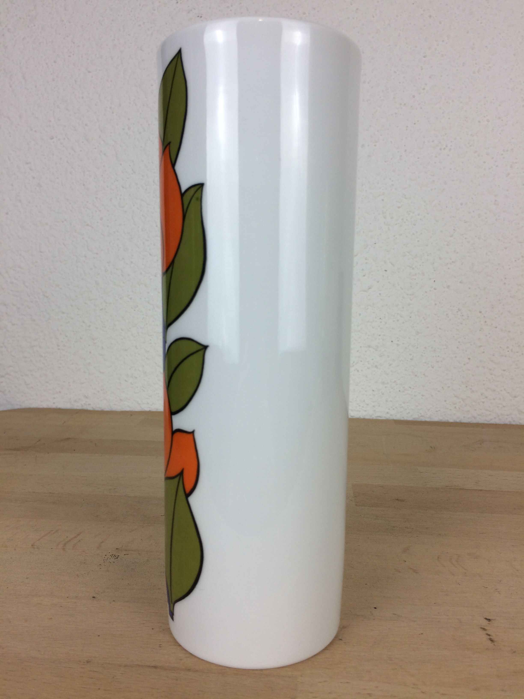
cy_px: 350
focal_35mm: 29
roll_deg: -0.2
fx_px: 585
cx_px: 262
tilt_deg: -6.9
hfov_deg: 48.2
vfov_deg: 61.7
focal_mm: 4.15
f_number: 2.2
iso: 32
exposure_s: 1/100
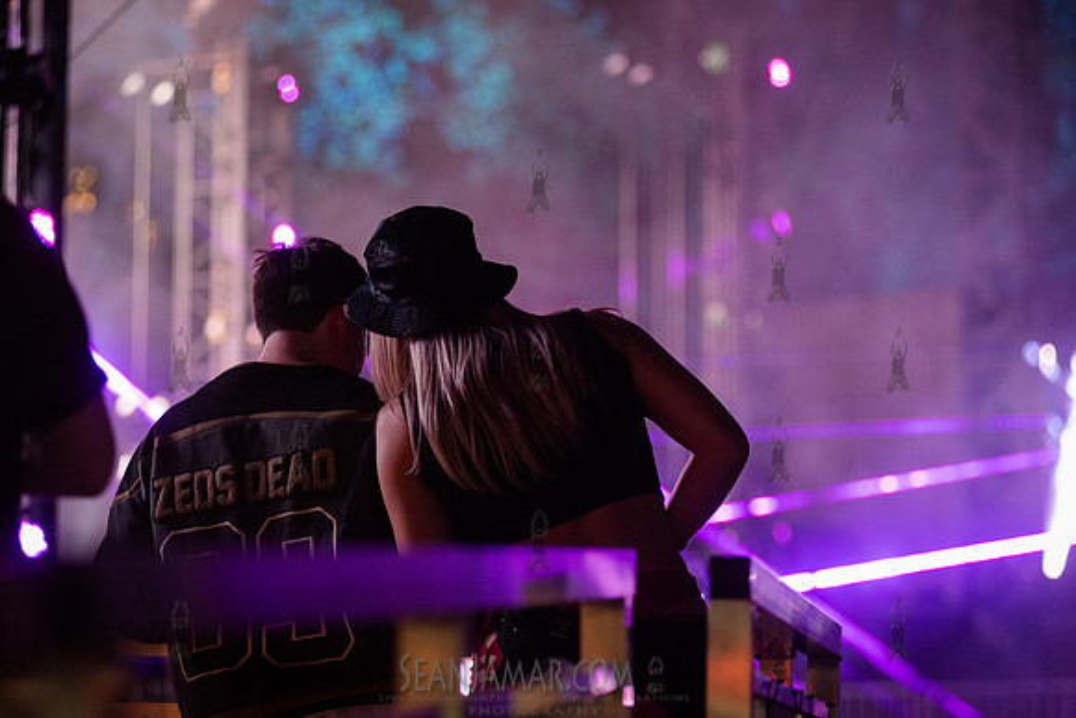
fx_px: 3600
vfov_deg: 11.4
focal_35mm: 120
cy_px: 359
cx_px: 538
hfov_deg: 17.0
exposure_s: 1/160
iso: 6400
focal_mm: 120
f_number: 3.2
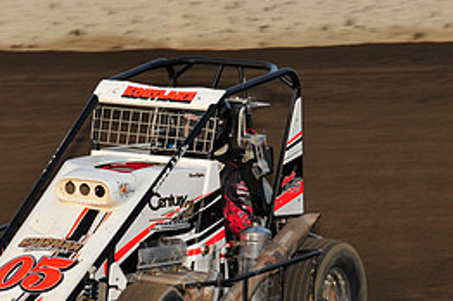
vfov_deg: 3.3
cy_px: 178
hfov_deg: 5.0
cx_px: 183
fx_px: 5153
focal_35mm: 410
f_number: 7.1
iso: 800
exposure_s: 1/320
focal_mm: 185
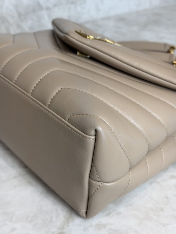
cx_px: 88
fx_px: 325
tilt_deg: -34.8
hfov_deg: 30.3
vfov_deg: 39.7
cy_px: 117
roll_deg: +1.6
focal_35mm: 48
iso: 64
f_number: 1.78
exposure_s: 1/120
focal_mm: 6.76
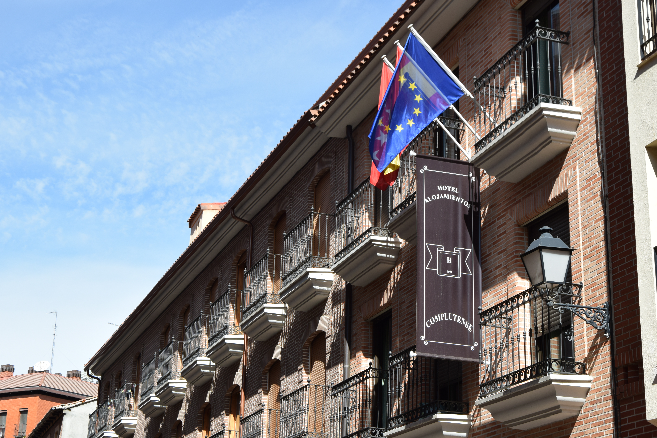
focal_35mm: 63
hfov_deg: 31.9
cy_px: 219
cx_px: 328
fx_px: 1150
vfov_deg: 21.6
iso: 200
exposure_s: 1/250
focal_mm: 42
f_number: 8
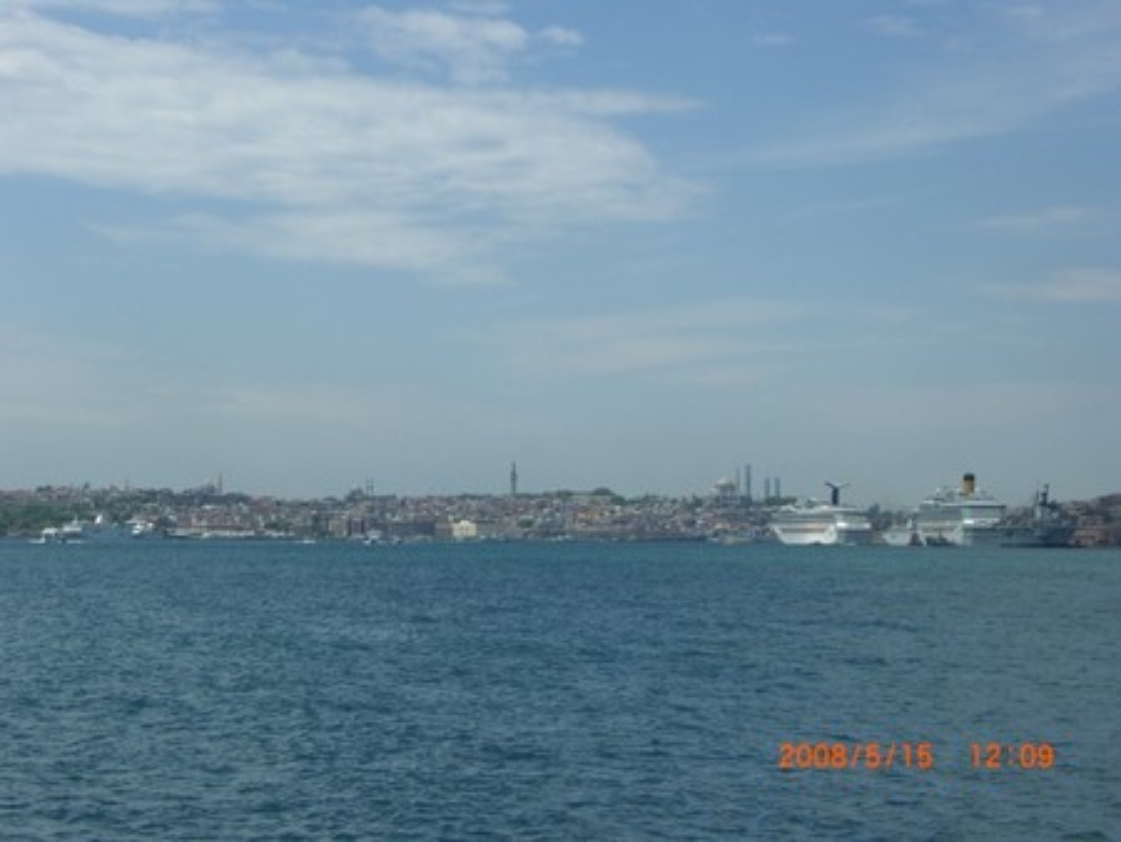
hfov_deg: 25.0
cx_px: 560
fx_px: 2527
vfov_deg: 18.9
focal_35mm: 78
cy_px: 421
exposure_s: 1/250
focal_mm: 16.3
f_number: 8.6
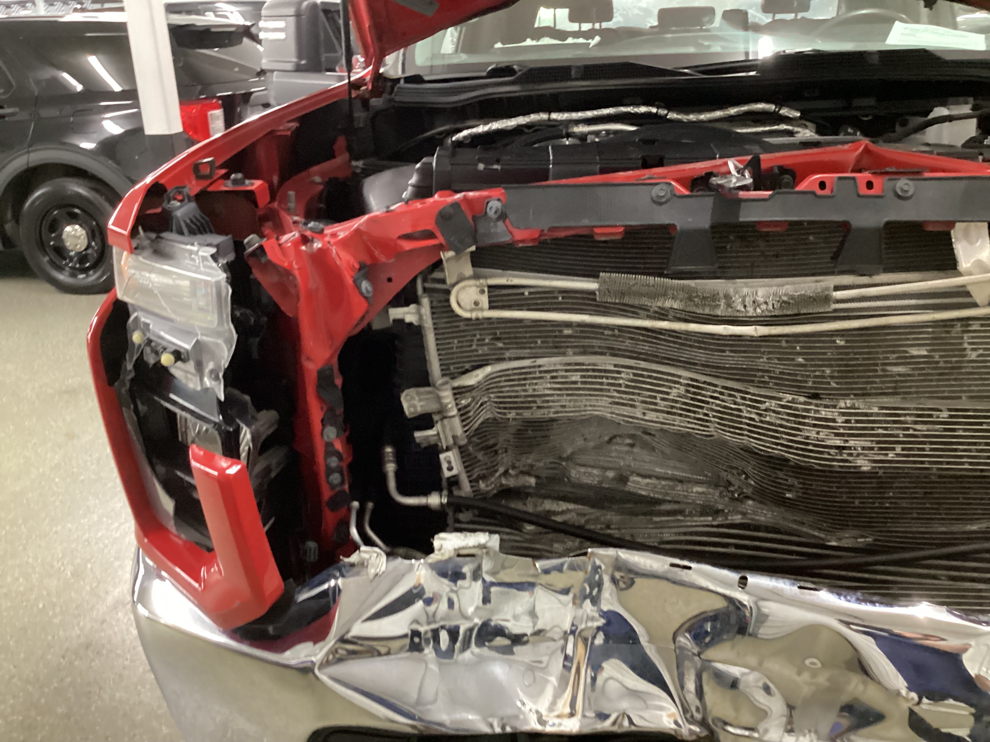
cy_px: 371
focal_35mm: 31
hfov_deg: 58.4
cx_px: 495
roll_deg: +2.5
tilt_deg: -24.1
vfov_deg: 45.4
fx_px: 887
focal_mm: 3.3
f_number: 2.4
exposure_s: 1/25
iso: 640
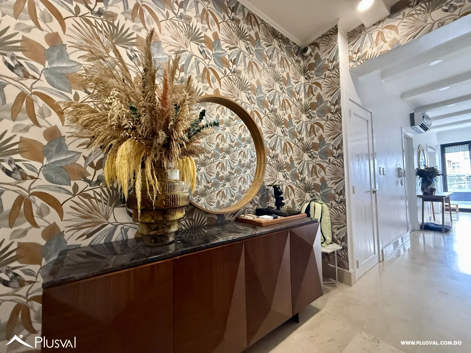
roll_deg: +1.6
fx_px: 190
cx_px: 236
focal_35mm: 14
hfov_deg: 102.1
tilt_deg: +3.6
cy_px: 176
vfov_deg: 85.7
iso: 800
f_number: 2.2
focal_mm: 2.22
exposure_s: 1/60
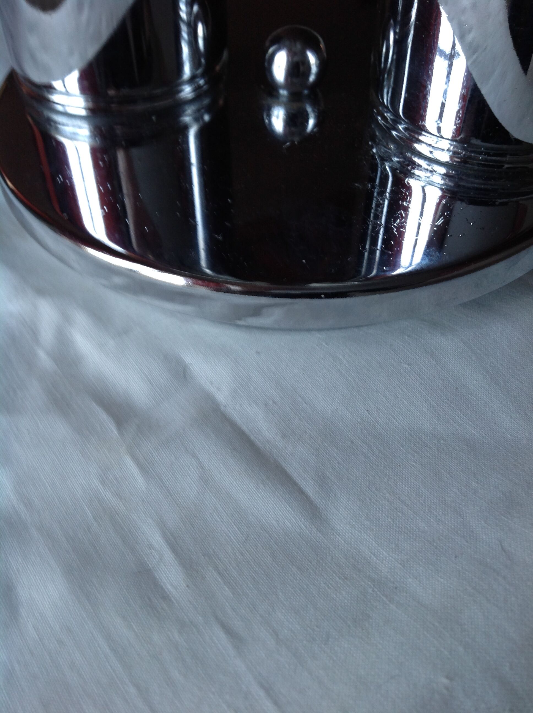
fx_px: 720
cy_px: 356
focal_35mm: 35
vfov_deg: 52.7
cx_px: 266
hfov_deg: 40.6
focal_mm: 4.28
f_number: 2.4
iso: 50
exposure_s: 1/15
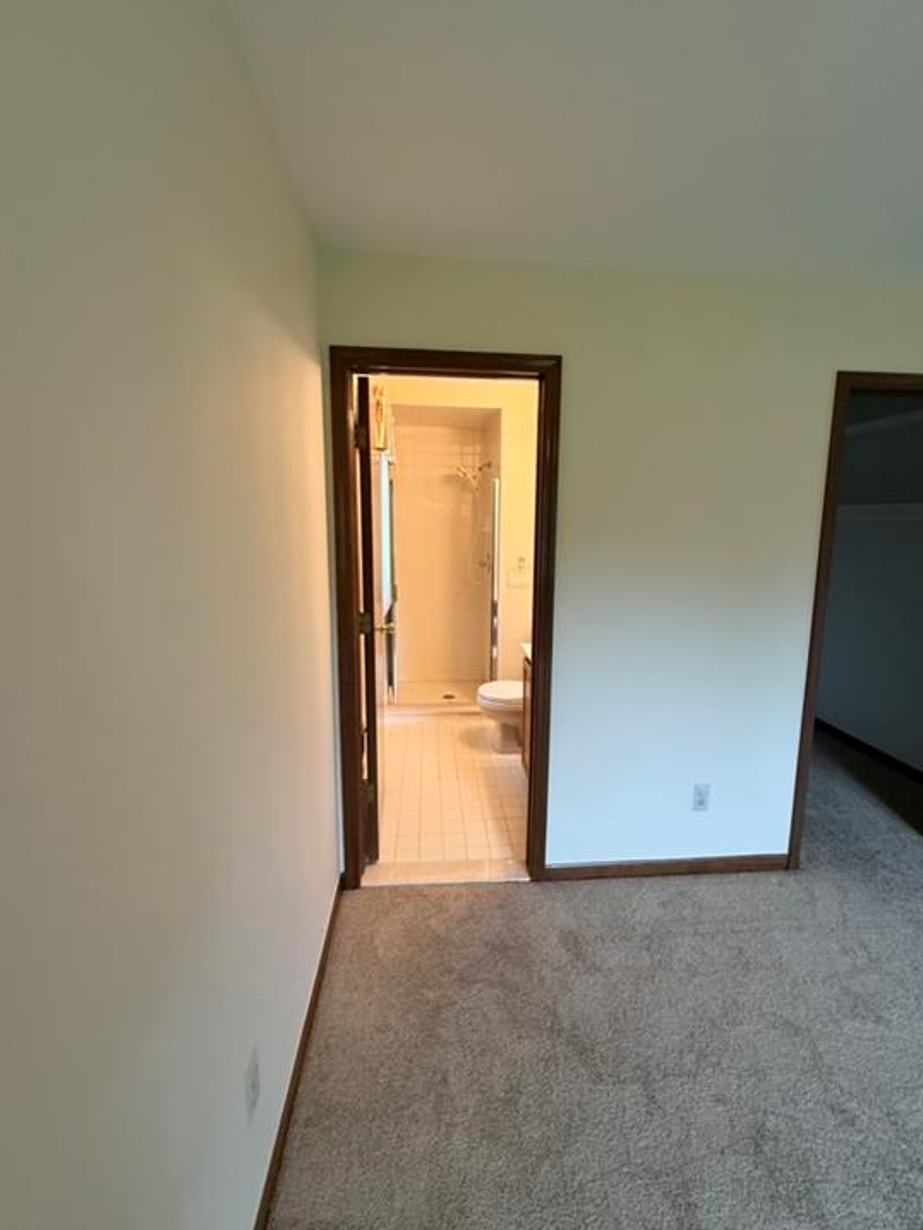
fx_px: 533
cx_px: 470
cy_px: 600
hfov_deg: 81.8
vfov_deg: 98.1
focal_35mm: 15
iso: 200
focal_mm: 2.22
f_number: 2.2
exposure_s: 1/60
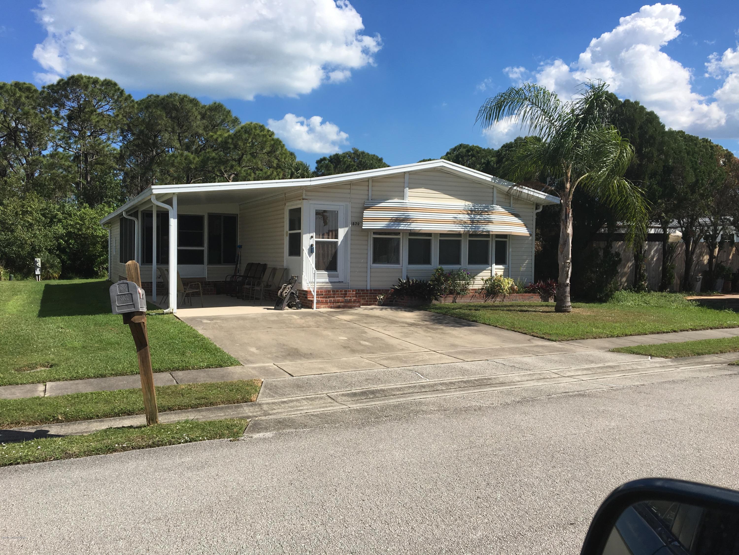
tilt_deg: +0.0
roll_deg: -2.1
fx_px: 619
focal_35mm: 29
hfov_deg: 61.7
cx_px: 370
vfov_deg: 48.2
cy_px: 278
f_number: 2.2
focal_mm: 4.15
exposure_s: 1/1876
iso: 25
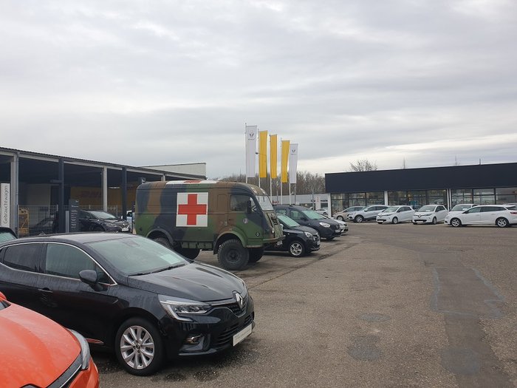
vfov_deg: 53.1
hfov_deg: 67.3
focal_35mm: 26
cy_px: 194
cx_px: 258
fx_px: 388
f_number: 2.4
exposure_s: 1/262
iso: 50
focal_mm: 4.3
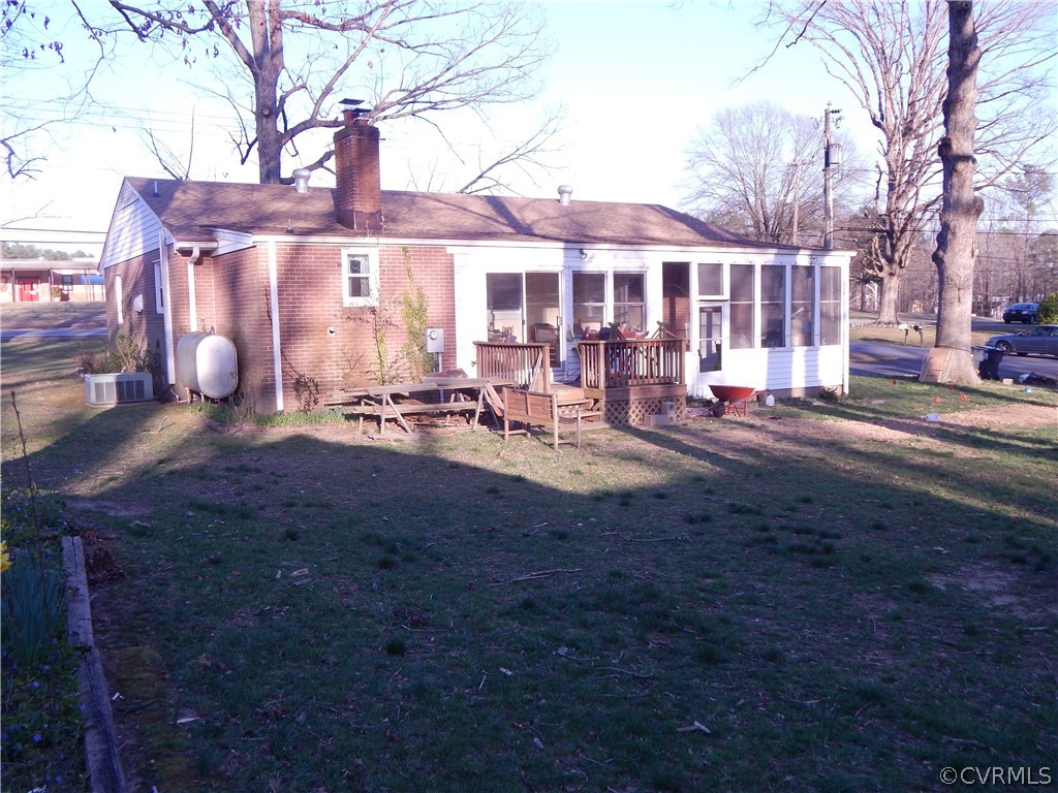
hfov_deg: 58.4
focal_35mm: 31
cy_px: 396
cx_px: 529
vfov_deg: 45.4
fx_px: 947
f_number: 3.2
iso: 125
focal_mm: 5.6
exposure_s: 1/320
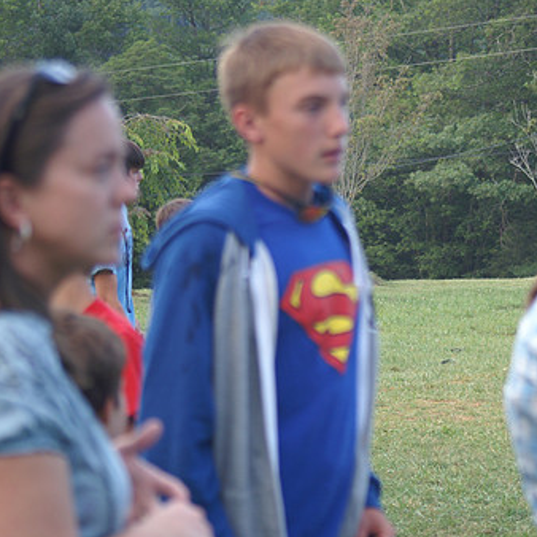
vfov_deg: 11.4
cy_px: 276
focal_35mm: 153
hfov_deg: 11.4
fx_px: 2685
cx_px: 391
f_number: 4
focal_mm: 70
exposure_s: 1/160
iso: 250
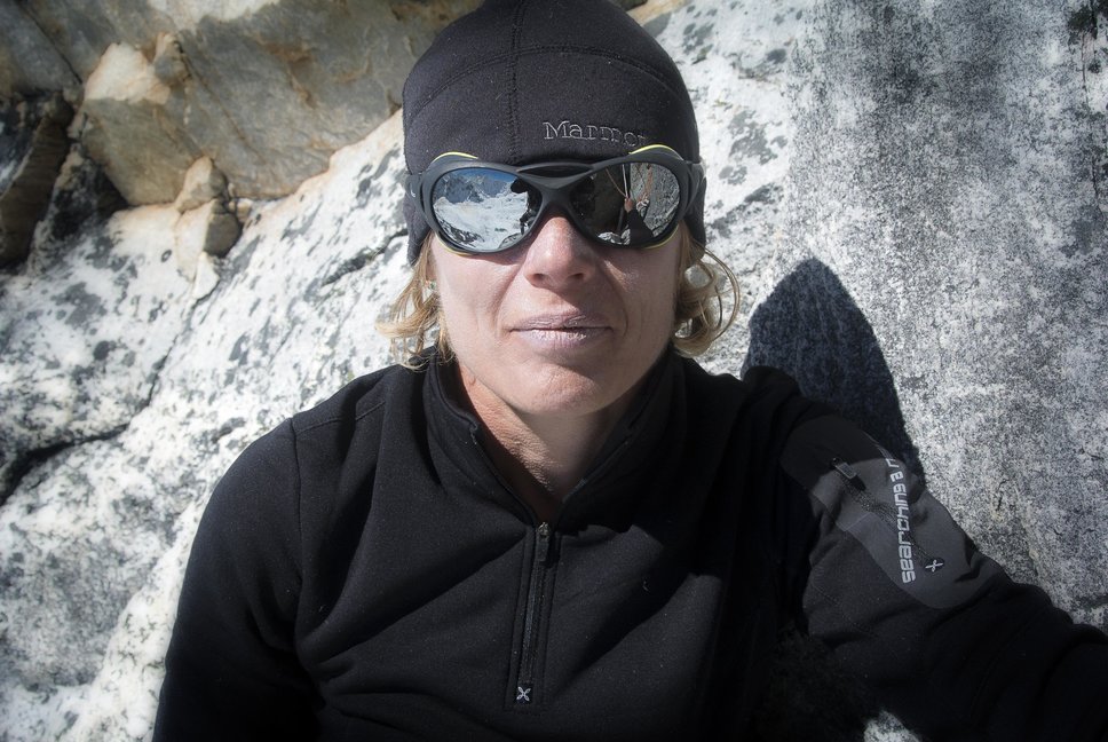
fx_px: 1294
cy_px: 371
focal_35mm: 42
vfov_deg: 32.0
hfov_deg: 46.3
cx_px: 554
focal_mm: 15.7
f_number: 5
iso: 100
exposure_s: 1/400
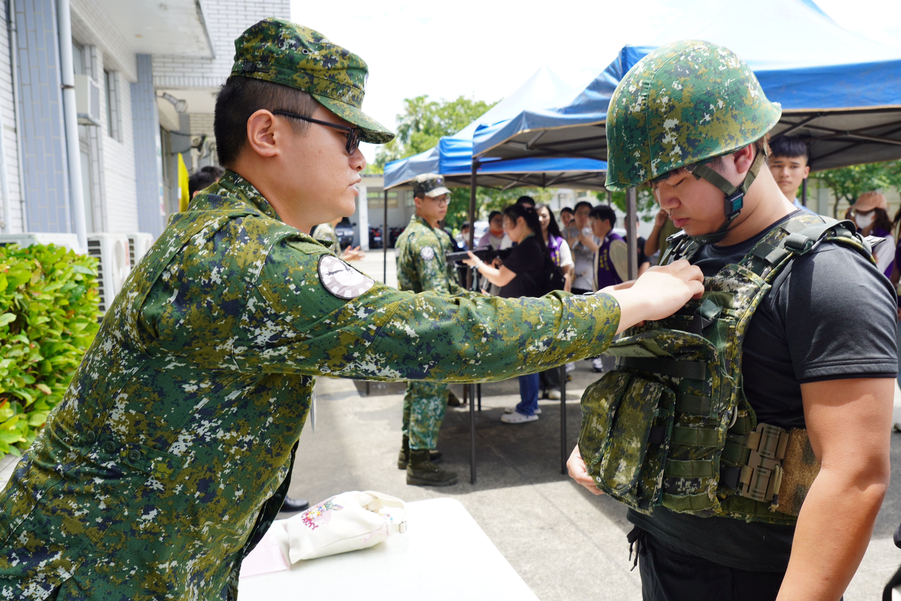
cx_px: 450
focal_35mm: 30
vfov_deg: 43.6
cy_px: 300
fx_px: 751
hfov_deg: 61.9
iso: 100
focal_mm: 20
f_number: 5
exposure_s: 1/160
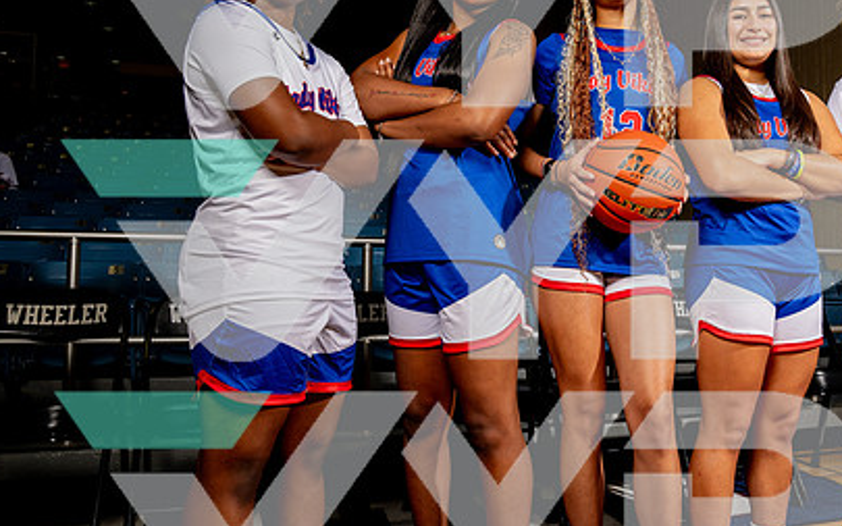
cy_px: 251
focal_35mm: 35
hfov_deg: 53.7
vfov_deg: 36.3
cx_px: 590
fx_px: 803
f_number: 7.1
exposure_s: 1/125
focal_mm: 24
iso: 250
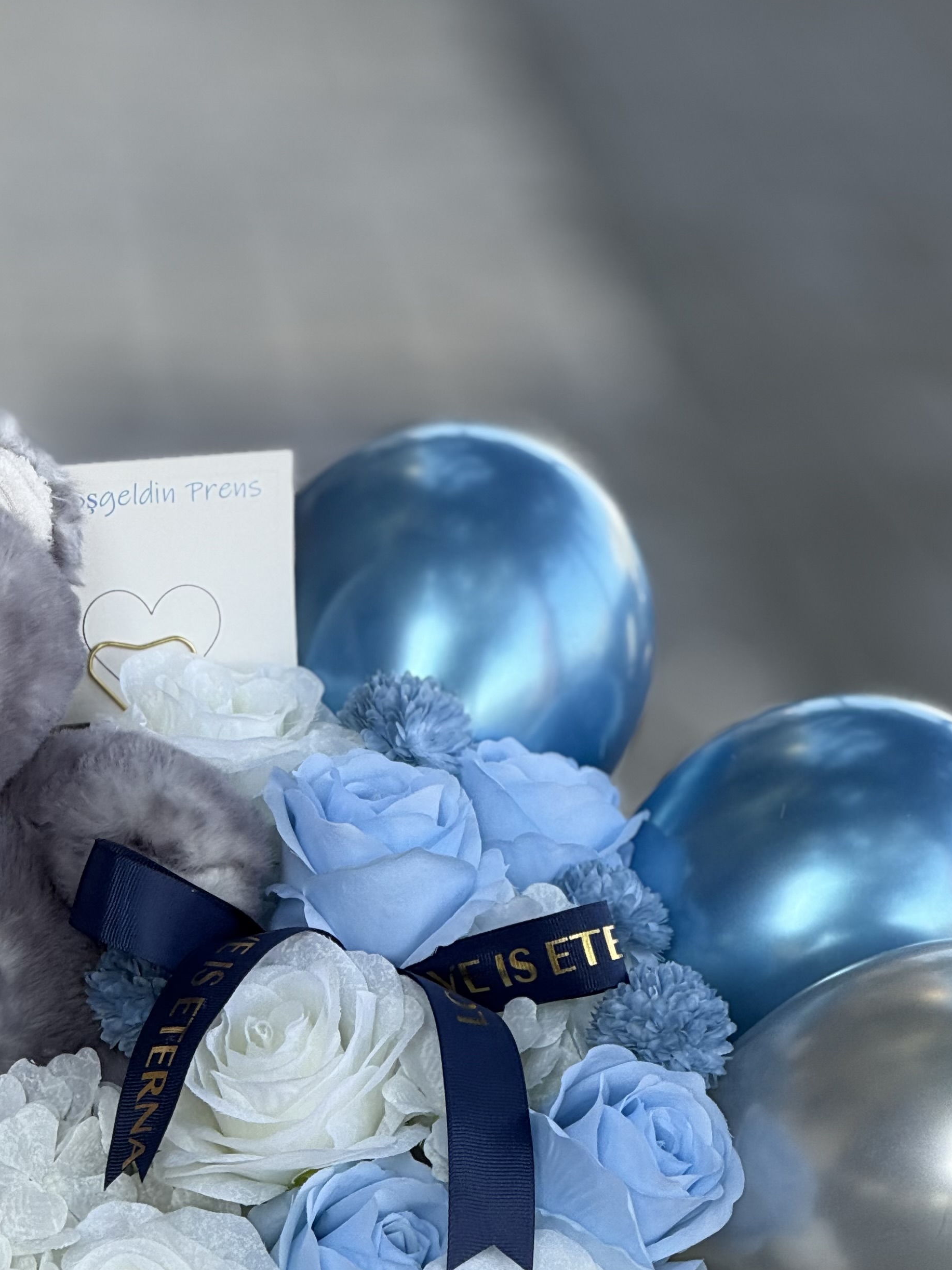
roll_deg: -0.9
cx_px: 318
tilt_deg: -18.5
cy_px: 1017
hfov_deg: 7.5
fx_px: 7260
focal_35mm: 198
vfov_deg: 10.0
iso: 50
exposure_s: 1/213
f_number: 2.8
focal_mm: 15.66
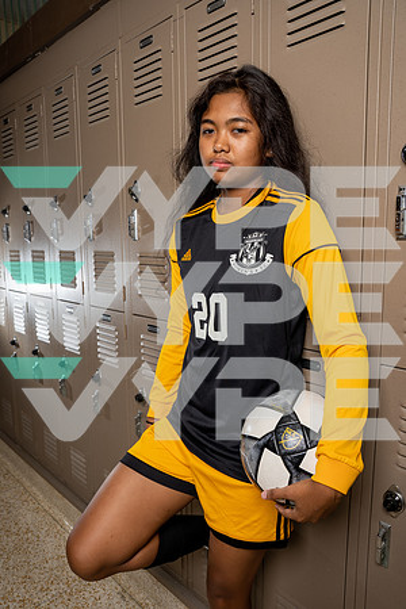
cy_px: 304
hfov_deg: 46.4
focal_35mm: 28
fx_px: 474
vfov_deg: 65.5
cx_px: 203
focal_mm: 28
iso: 200
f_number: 8
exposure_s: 1/250
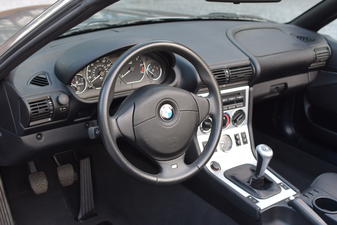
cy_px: 112
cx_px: 168
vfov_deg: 25.8
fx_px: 492
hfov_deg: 37.8
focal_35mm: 52
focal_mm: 35
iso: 500
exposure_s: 1/60
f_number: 4
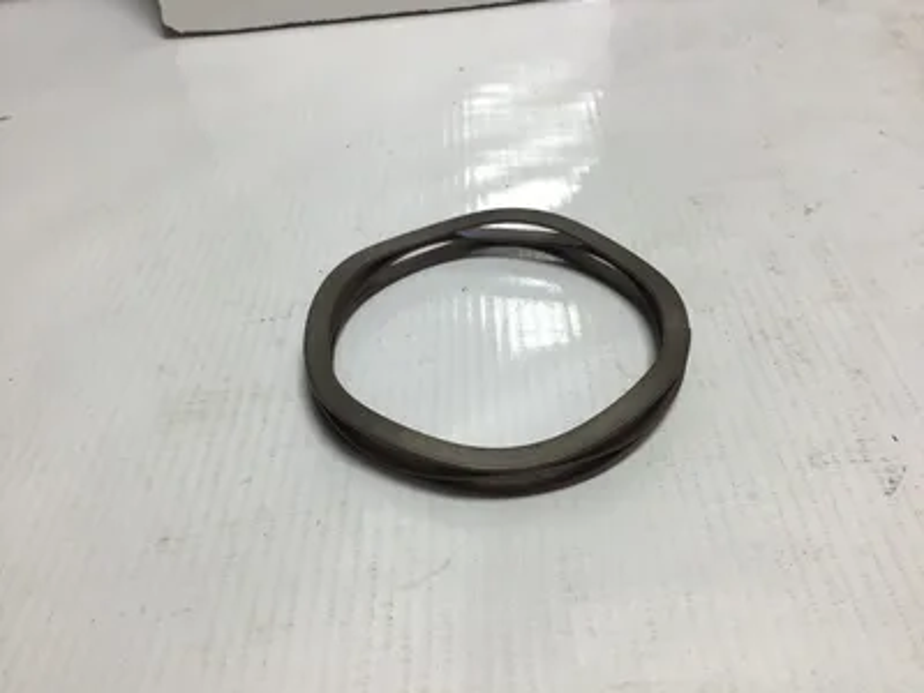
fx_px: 827
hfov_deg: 58.4
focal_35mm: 31
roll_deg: +6.1
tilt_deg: -41.7
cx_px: 462
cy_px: 346
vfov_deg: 45.4
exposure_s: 1/197
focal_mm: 3.3
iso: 25
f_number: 2.4
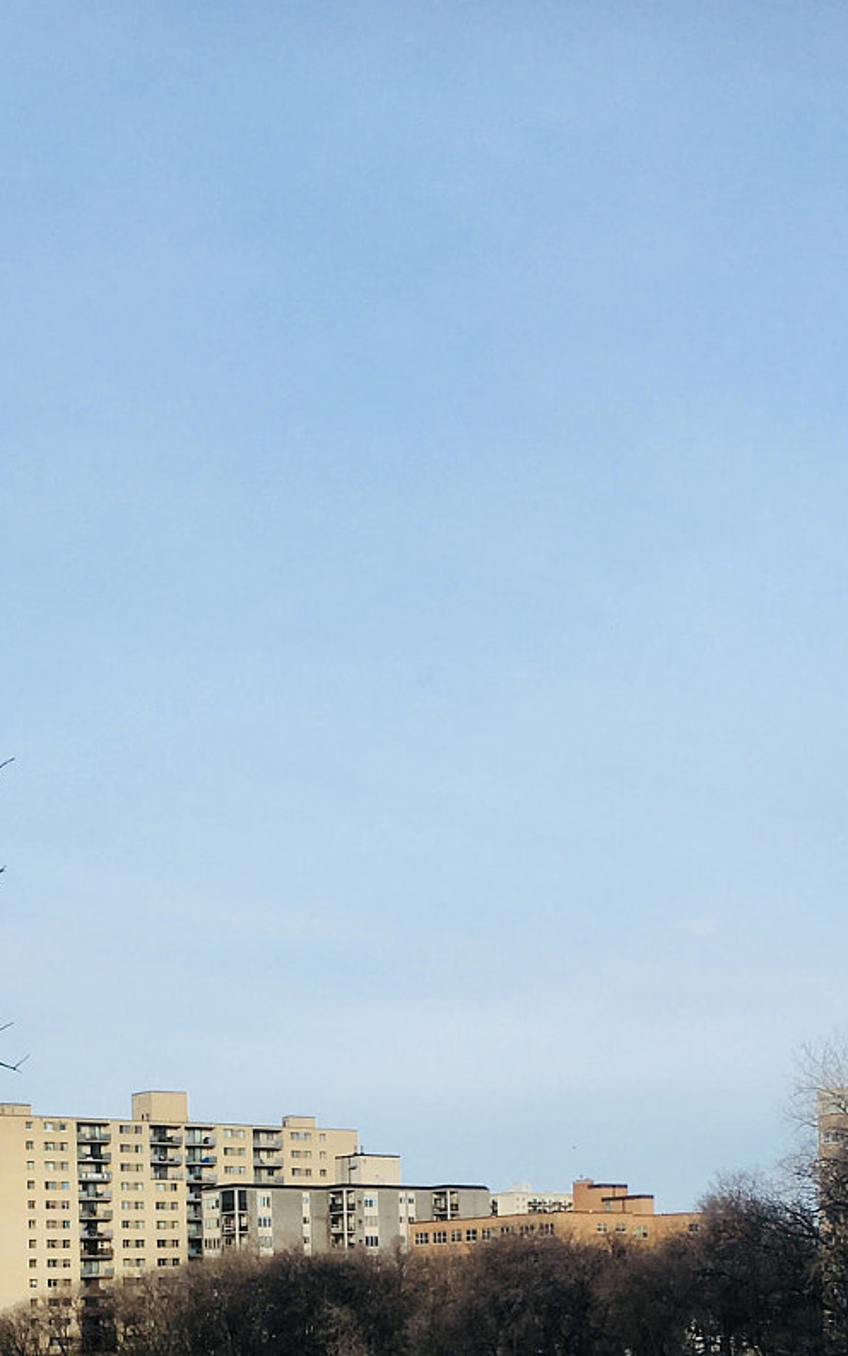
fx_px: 2291
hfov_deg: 21.0
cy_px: 1289
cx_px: 364
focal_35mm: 62
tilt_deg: +1.8
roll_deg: +2.9
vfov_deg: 31.0
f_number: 2.2
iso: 25
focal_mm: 4.15
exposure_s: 1/699
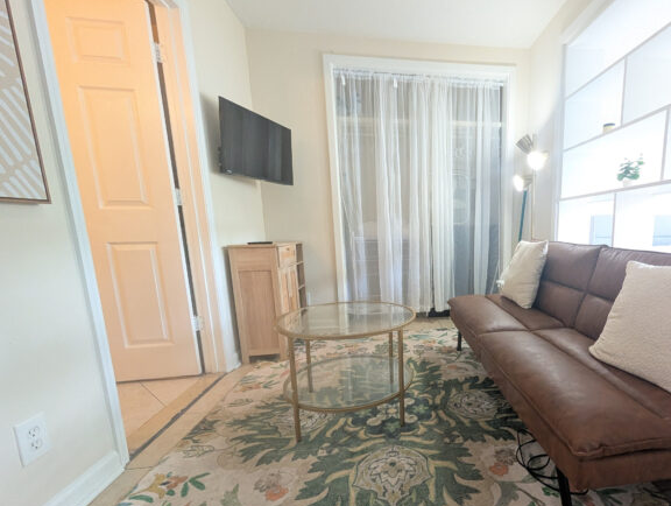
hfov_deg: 91.5
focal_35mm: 16
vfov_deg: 77.8
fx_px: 311
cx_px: 438
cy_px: 289
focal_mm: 2.02
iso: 464
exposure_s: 1/120
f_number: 1.7
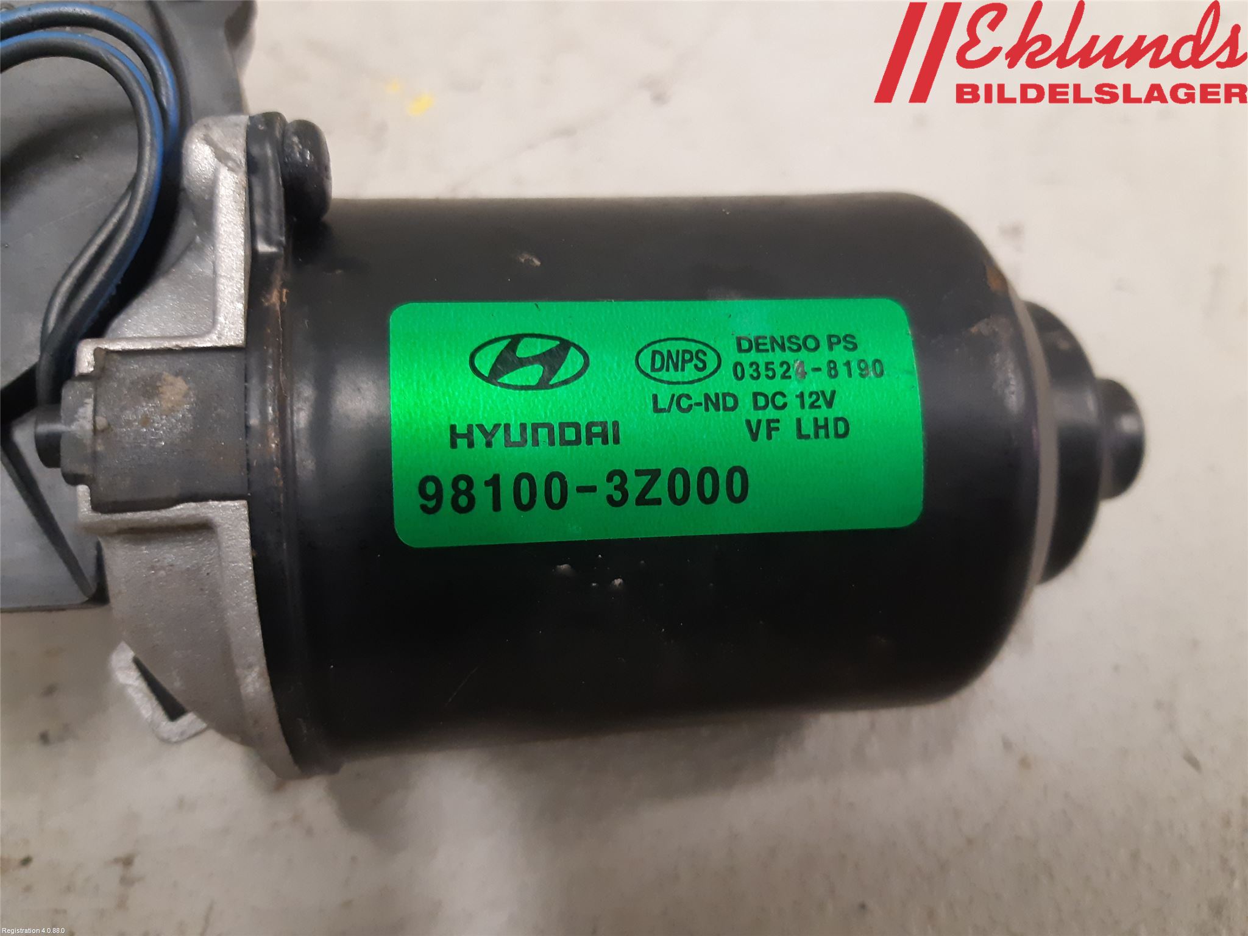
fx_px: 937
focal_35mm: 26
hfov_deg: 67.3
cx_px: 624
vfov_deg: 53.1
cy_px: 468
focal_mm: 3.93
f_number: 1.7
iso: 250
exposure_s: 1/50
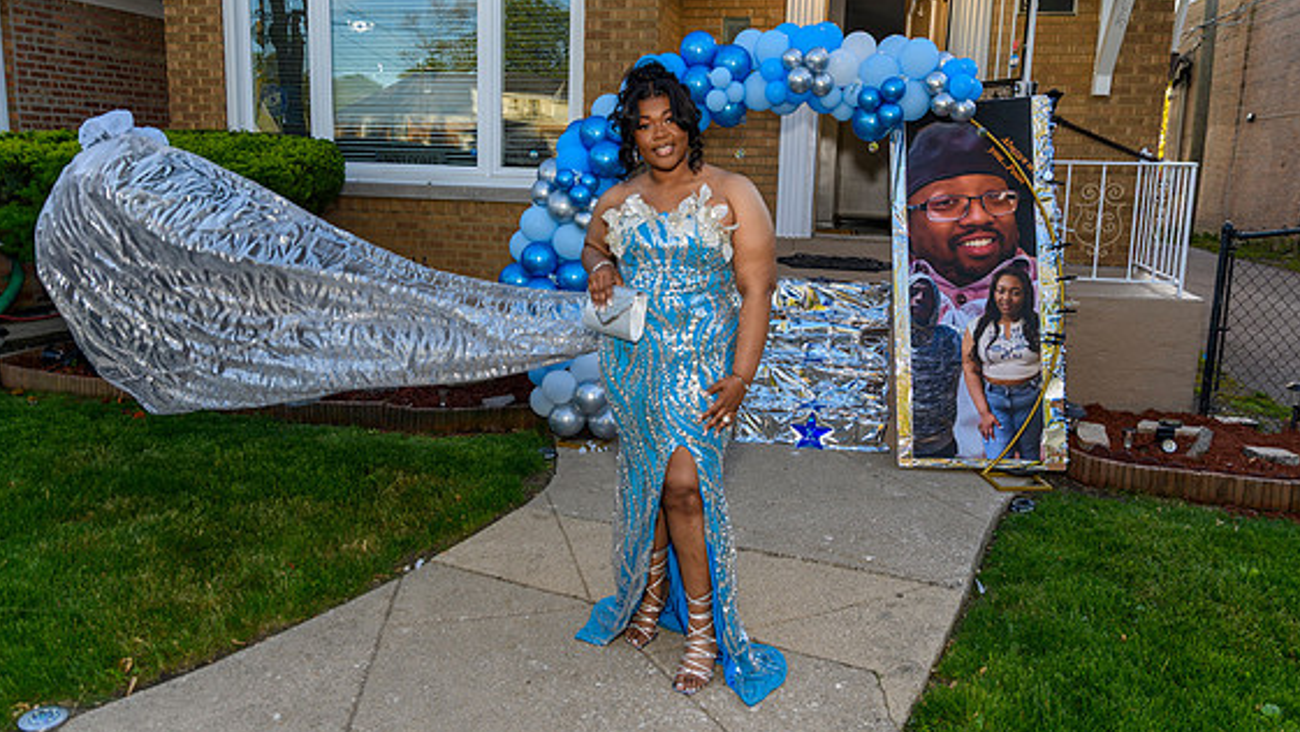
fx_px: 897
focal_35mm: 26
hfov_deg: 71.9
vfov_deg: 44.3
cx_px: 640
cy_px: 307
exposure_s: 1/160
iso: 140
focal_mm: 24
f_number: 3.2
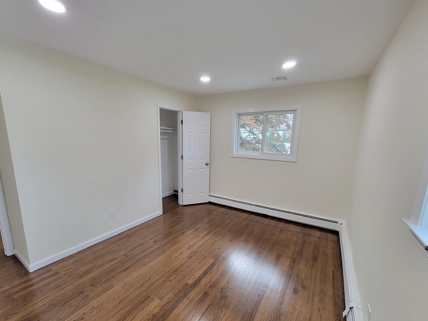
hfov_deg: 102.0
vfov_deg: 85.6
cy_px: 171
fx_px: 173
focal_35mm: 14
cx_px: 207
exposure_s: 1/60
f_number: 2.2
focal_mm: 2.2
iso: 160
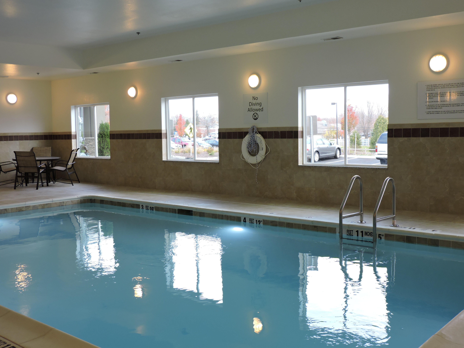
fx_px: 536
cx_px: 232
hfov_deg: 46.8
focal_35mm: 40
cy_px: 174
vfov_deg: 36.0
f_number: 3.3
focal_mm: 7.1
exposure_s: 1/50
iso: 125
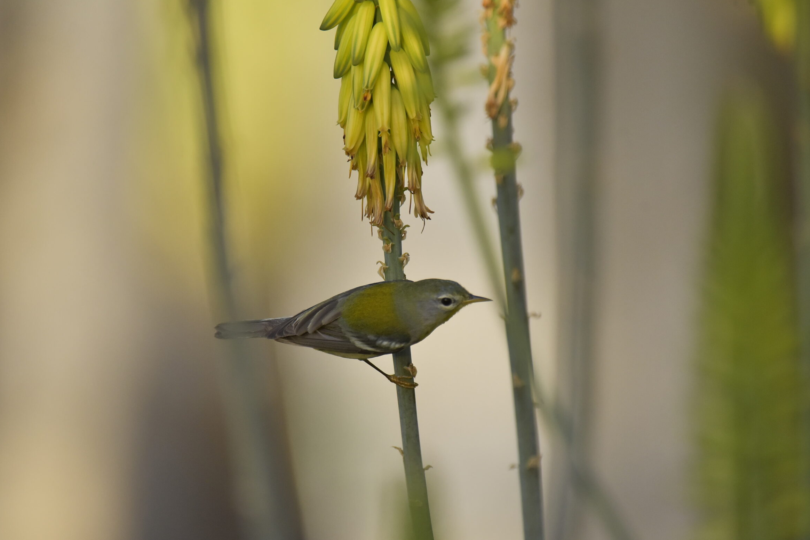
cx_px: 371
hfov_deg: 4.7
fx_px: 9899
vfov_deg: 3.1
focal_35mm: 440
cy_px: 288
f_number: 5.6
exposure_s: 1/2000
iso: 2500
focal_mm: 400
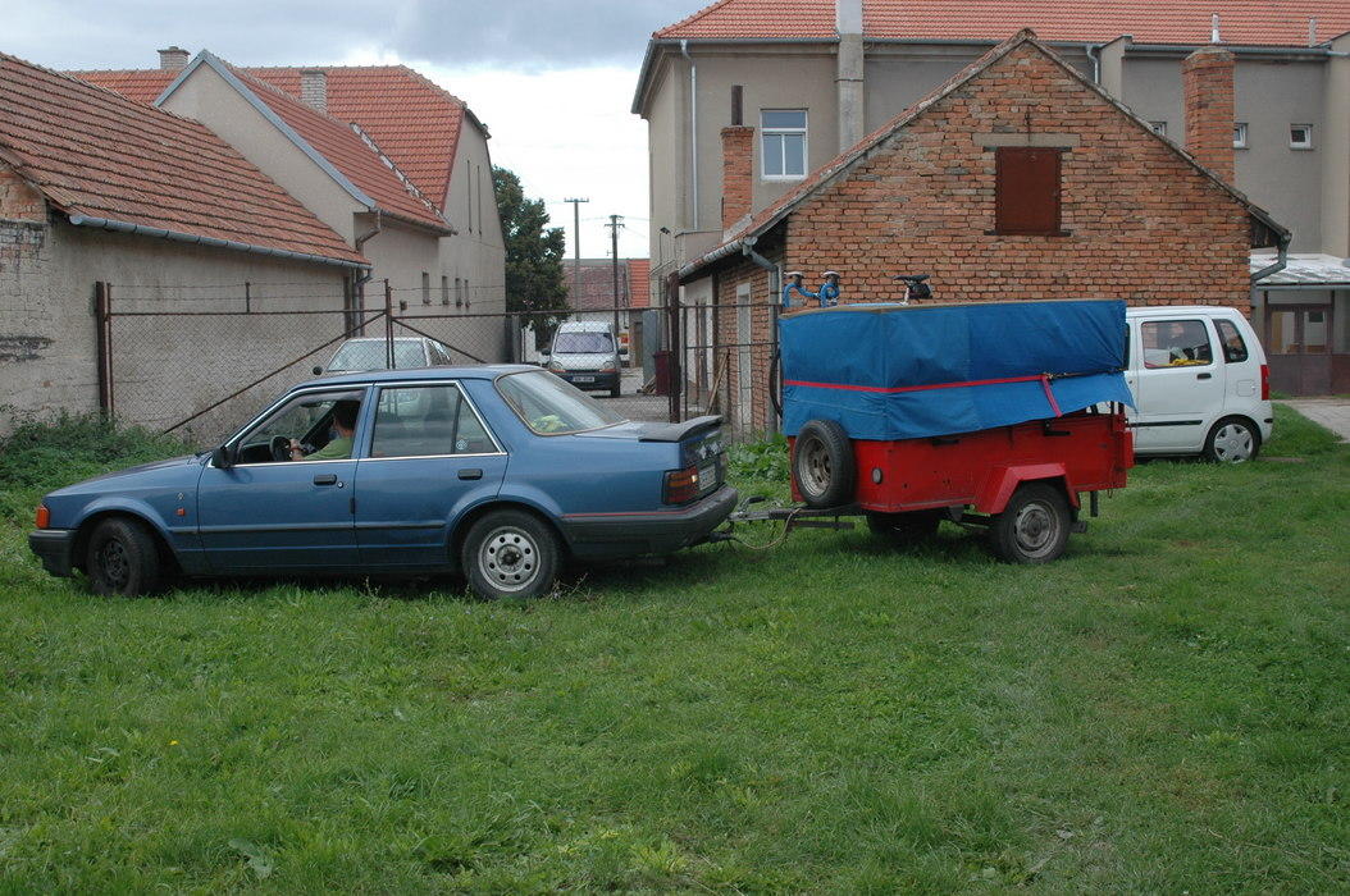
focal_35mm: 42
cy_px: 448
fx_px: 1573
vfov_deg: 31.8
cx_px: 675
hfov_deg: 46.4
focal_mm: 28
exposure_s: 1/180
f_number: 8
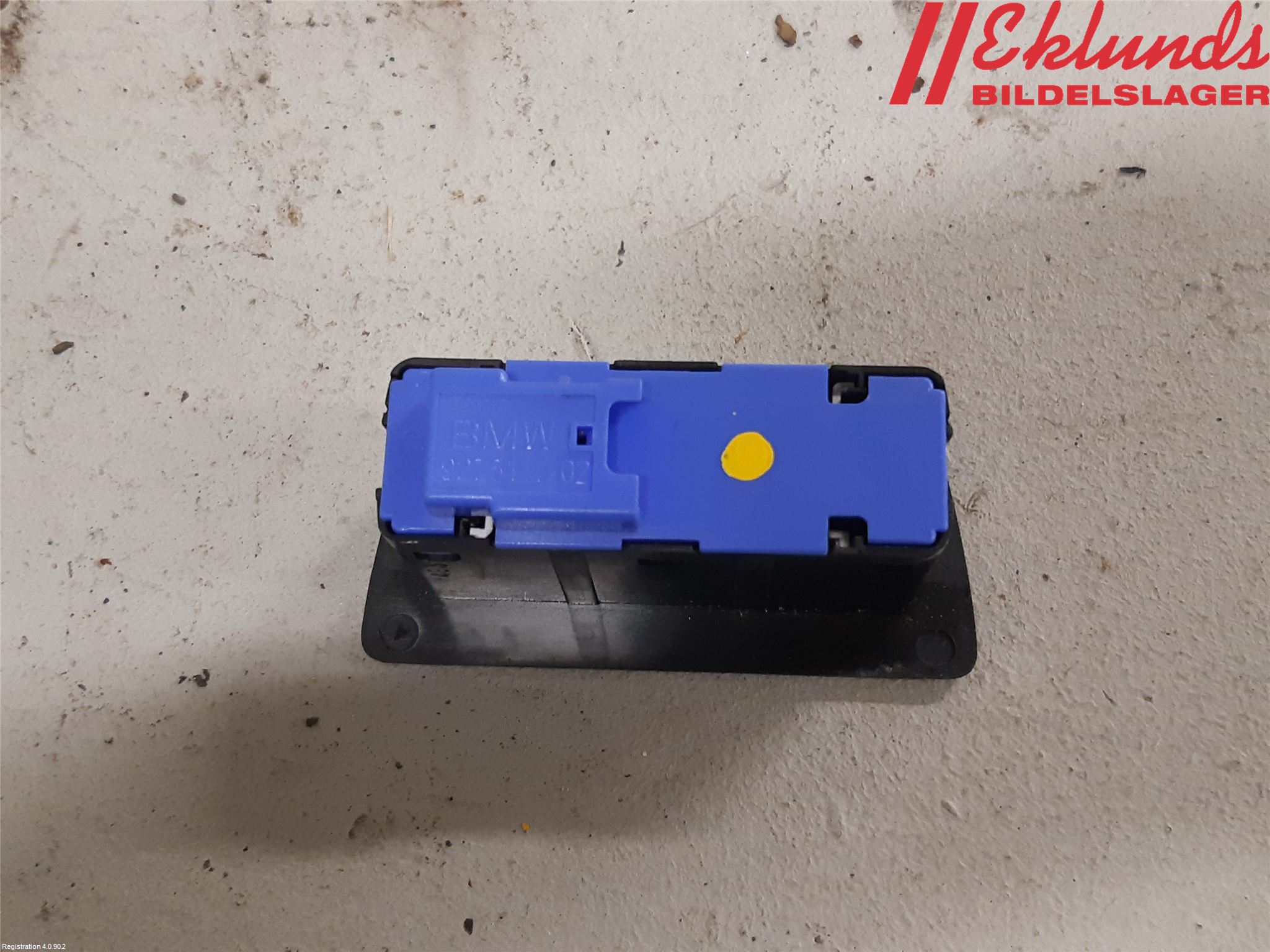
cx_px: 635
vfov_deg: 53.1
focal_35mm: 26
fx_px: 954
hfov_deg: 67.3
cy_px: 476
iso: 250
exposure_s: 1/50
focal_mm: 3.93
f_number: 1.7
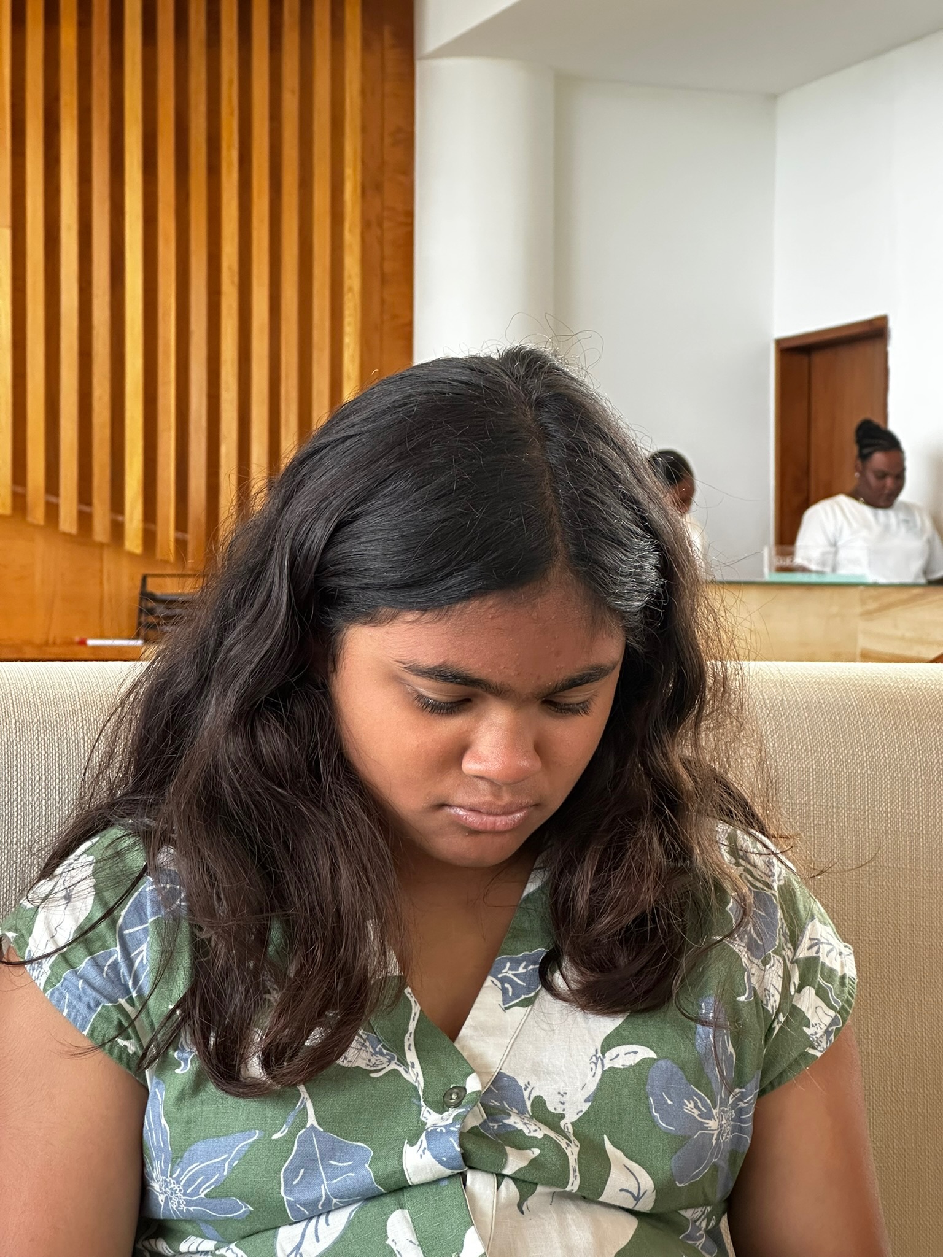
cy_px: 628
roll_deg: -0.7
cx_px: 472
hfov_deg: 19.1
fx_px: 2797
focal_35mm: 77
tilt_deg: +0.8
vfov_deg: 25.3
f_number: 2.8
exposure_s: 1/99
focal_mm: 9
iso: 200
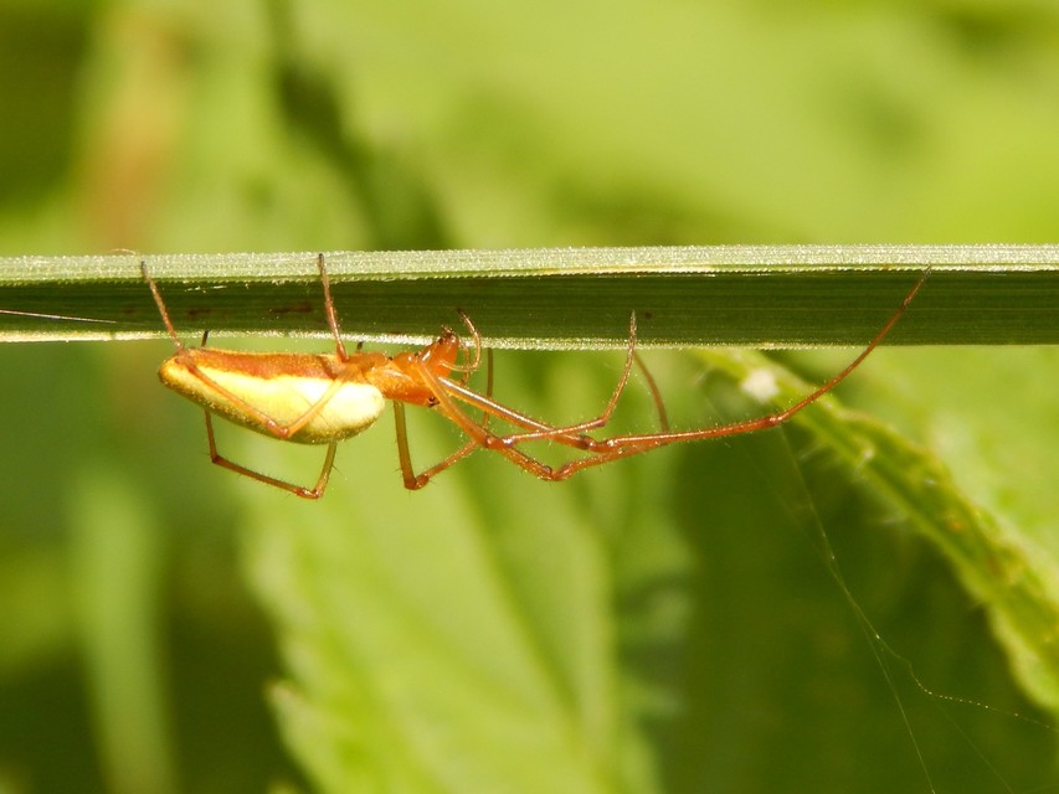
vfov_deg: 11.3
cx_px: 530
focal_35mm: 131
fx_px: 4008
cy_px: 397
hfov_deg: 15.1
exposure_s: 1/500
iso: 125
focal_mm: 23.4
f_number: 4.8
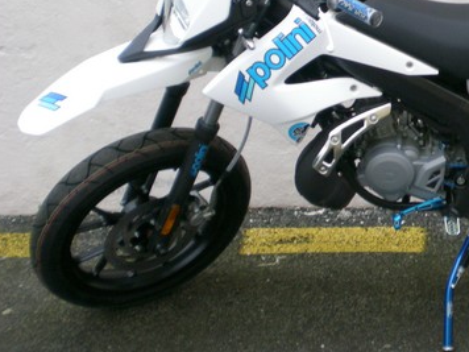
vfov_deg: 18.6
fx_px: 1070
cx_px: 407
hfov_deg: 24.1
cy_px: 99
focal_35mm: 79
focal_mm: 7.4
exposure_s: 1/53.8
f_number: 3.5
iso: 175
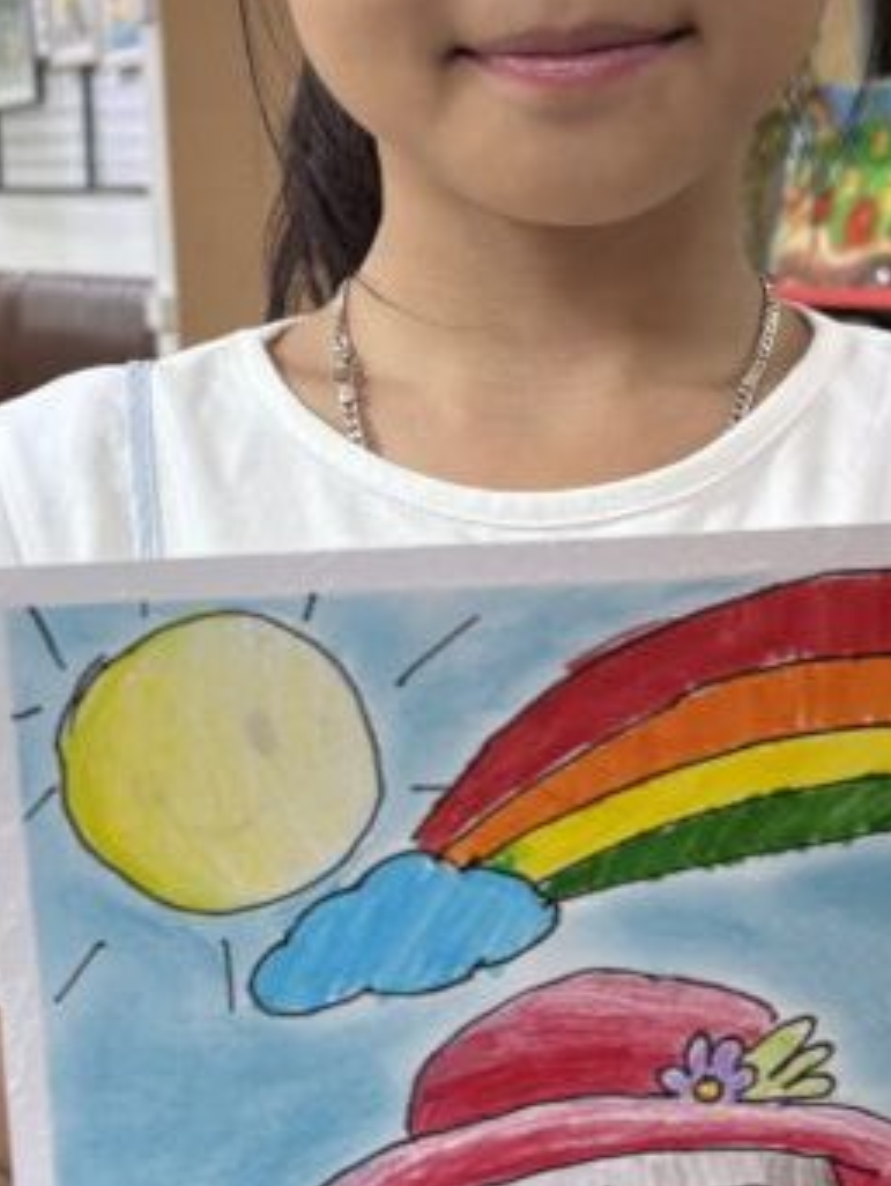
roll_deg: +1.7
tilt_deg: -9.1
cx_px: 506
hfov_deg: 19.4
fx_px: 2605
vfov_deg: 25.6
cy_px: 645
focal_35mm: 76
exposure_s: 1/50
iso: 80
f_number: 1.6
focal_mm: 5.96
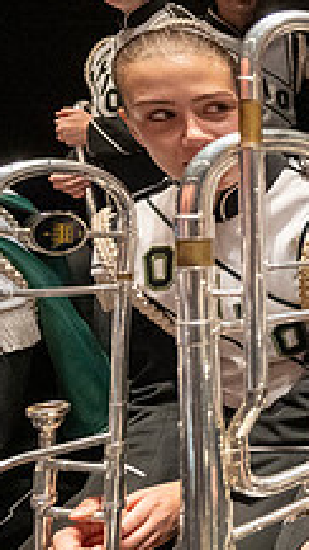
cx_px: 702
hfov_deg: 16.2
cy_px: 240
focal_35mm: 42
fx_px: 612
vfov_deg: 48.2
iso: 3200
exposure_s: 1/500
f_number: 4
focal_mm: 15
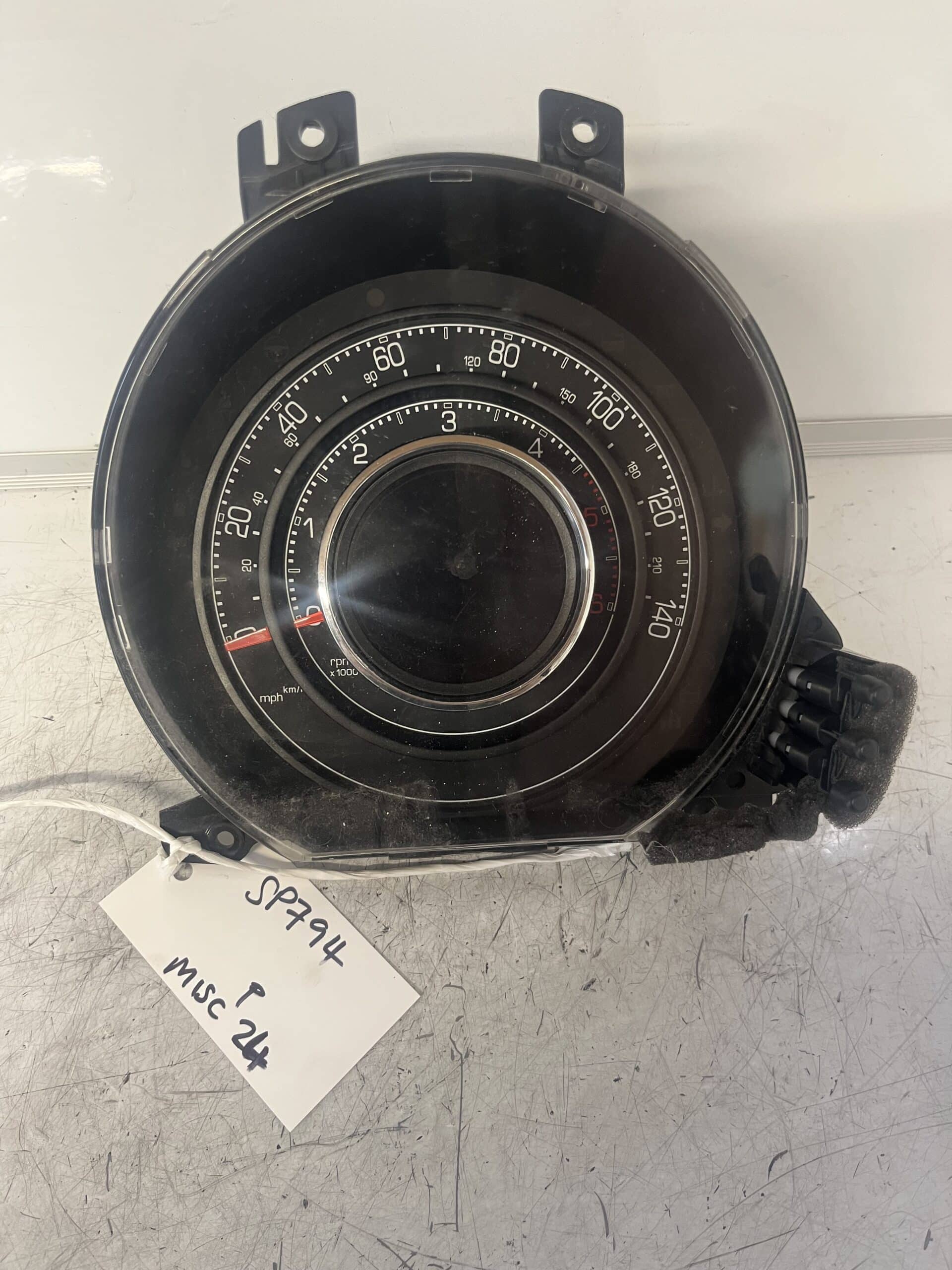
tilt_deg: -58.4
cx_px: 476
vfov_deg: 67.3
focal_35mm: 26
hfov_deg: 53.1
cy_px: 635
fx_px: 953
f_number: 1.6
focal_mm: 5.1
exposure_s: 1/50
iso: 200
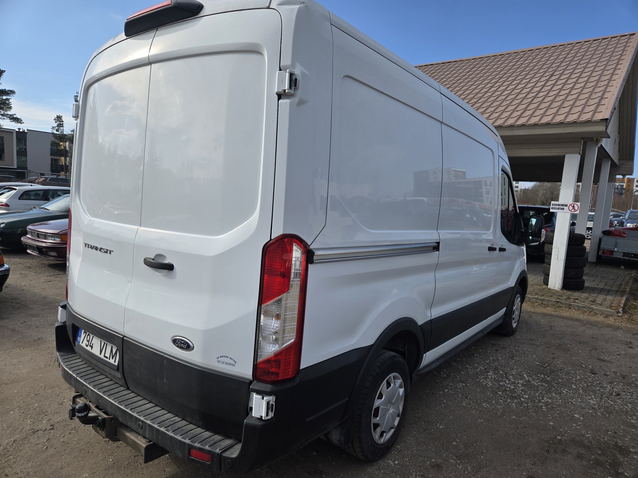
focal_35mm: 23
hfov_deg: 73.9
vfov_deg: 58.9
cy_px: 239
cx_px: 319
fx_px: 424
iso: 40
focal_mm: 5.4
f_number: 1.8
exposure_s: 1/2921
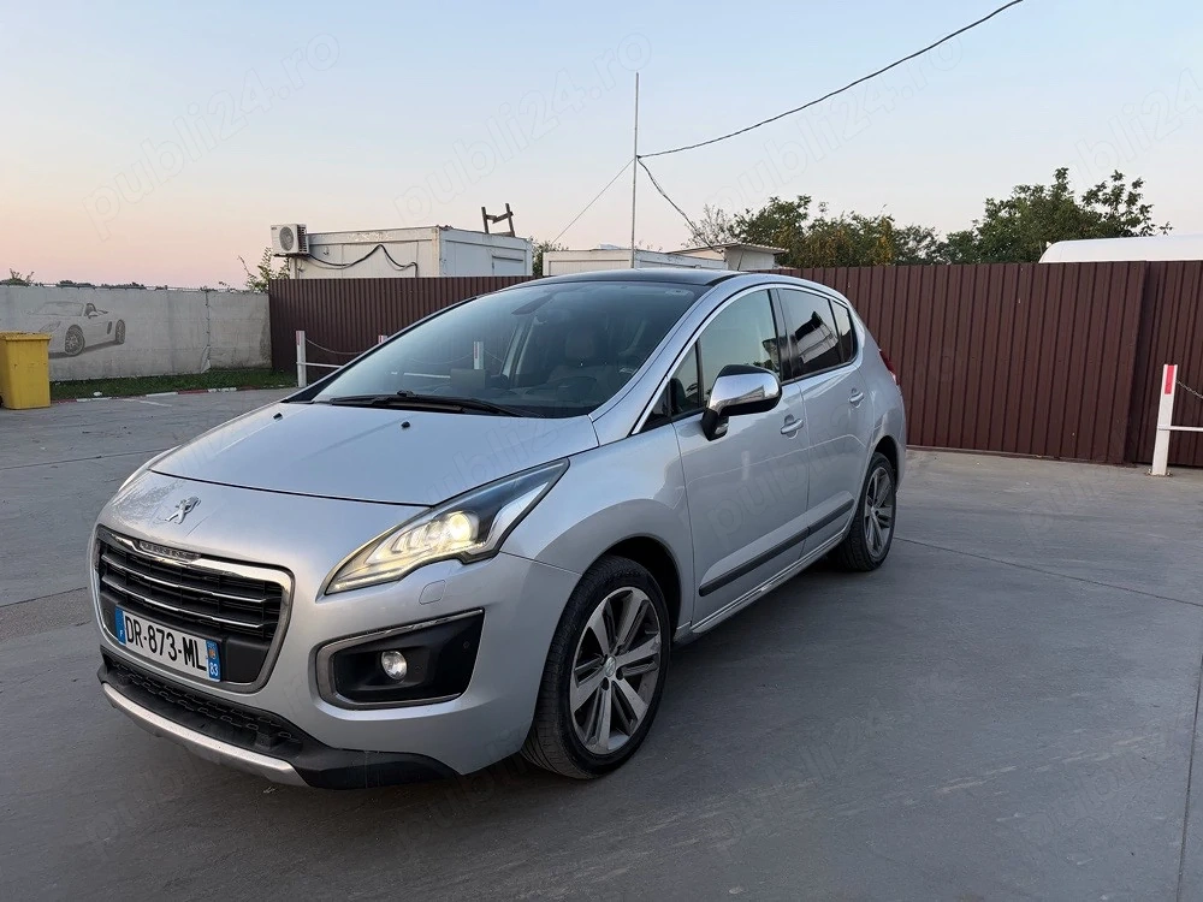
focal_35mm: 24
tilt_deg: -9.5
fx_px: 834
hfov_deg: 71.6
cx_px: 602
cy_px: 451
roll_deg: -0.6
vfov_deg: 56.8
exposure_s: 1/121
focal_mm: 6.76
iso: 50
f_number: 1.78
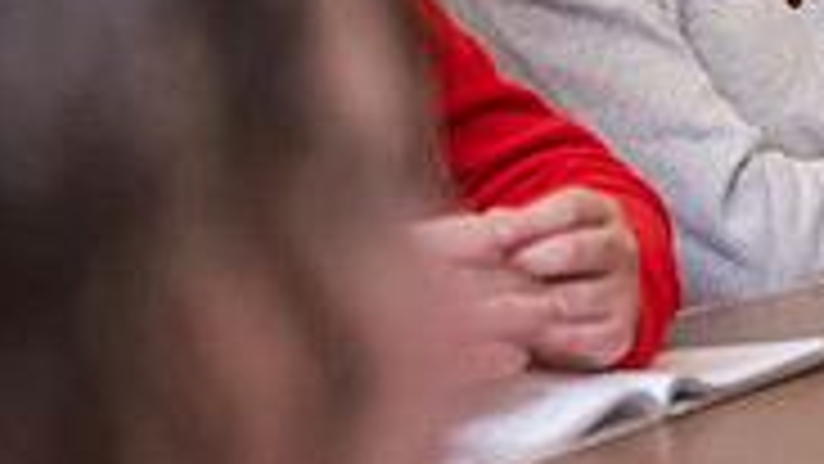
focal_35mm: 406
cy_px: -155
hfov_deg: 5.3
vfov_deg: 3.0
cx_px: 937
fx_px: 8872
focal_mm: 122
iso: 640
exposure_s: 1/250
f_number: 3.2
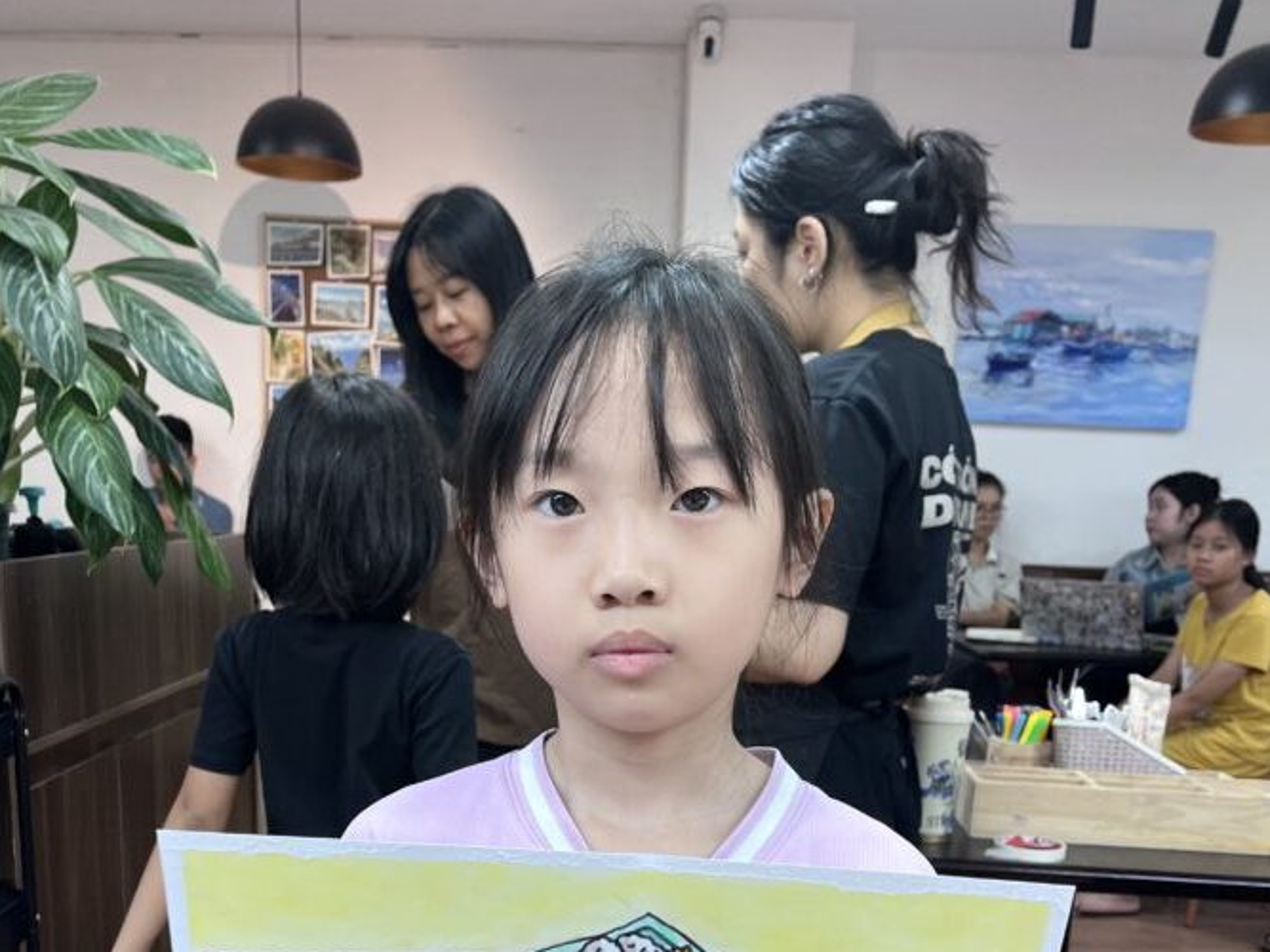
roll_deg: -3.0
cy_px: 843
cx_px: 560
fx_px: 1431
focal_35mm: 39
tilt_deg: -13.0
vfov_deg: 34.9
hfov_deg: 47.8
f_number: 1.6
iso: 80
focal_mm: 5.1
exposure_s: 1/100
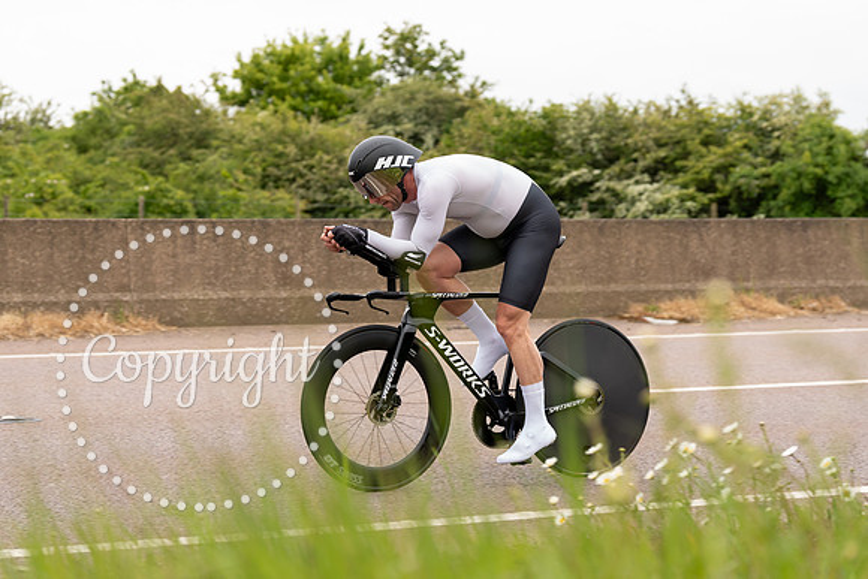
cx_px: 423
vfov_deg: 16.0
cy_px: 253
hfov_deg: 23.9
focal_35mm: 85
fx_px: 2055
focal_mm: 70
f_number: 3.5
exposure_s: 1/1000
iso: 800
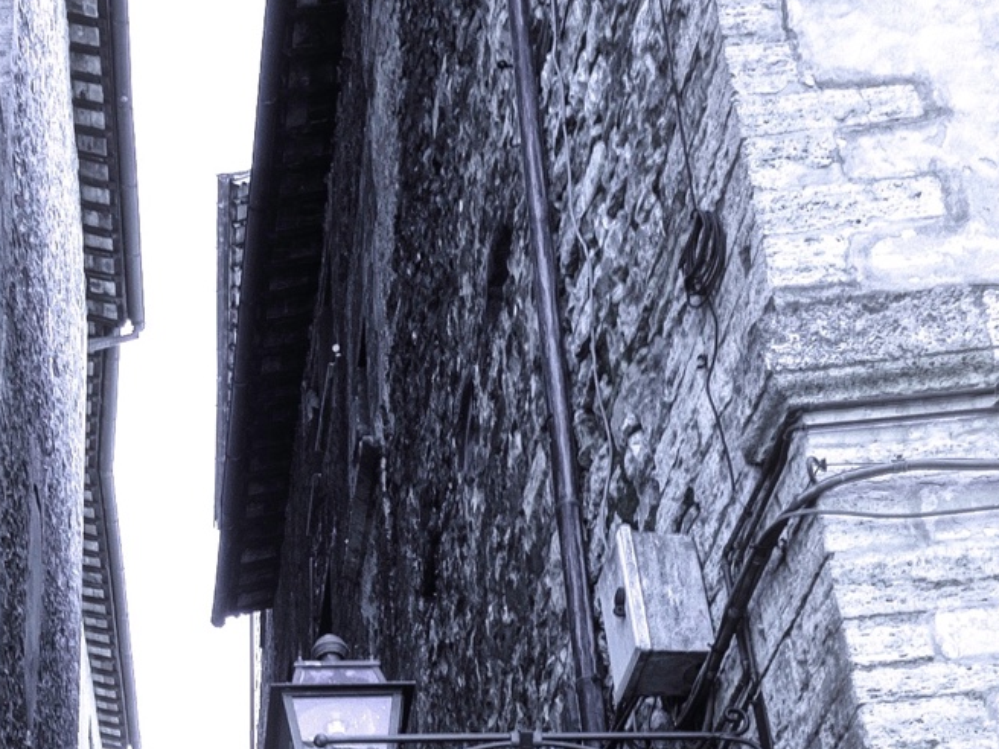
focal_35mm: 70
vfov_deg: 19.4
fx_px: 2020
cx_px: 236
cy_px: 962
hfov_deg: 27.4
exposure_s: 1/320
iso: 200
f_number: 4
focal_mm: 7
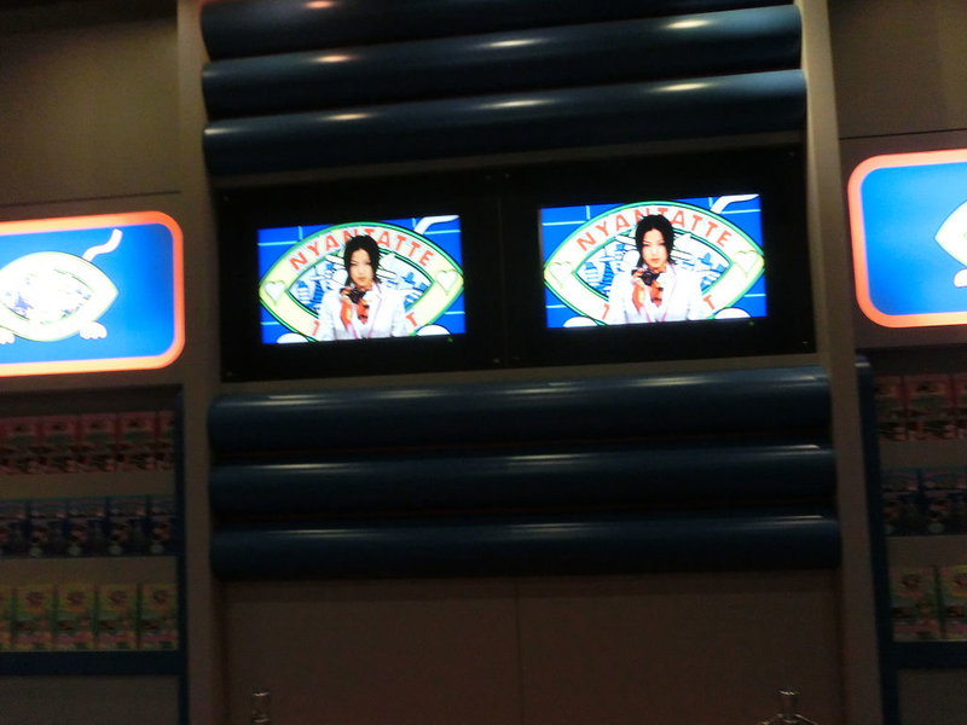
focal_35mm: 28
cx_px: 484
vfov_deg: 49.7
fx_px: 782
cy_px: 362
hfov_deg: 63.4
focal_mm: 5
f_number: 3
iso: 800
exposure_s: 1/80
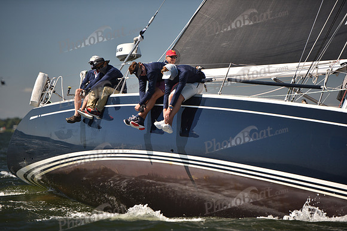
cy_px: 116
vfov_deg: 7.2
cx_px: 174
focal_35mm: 190
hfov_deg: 10.8
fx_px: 1832
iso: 250
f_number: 2.8
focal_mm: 190
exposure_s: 1/1600
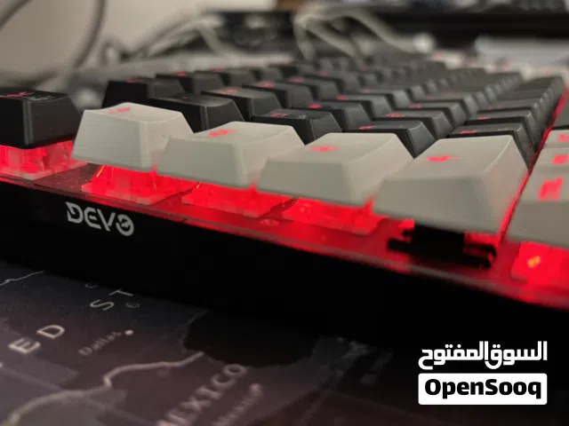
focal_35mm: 26
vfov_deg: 53.1
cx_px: 284
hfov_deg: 67.3
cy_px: 213
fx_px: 427
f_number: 1.6
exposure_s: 1/33
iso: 500
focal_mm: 5.96
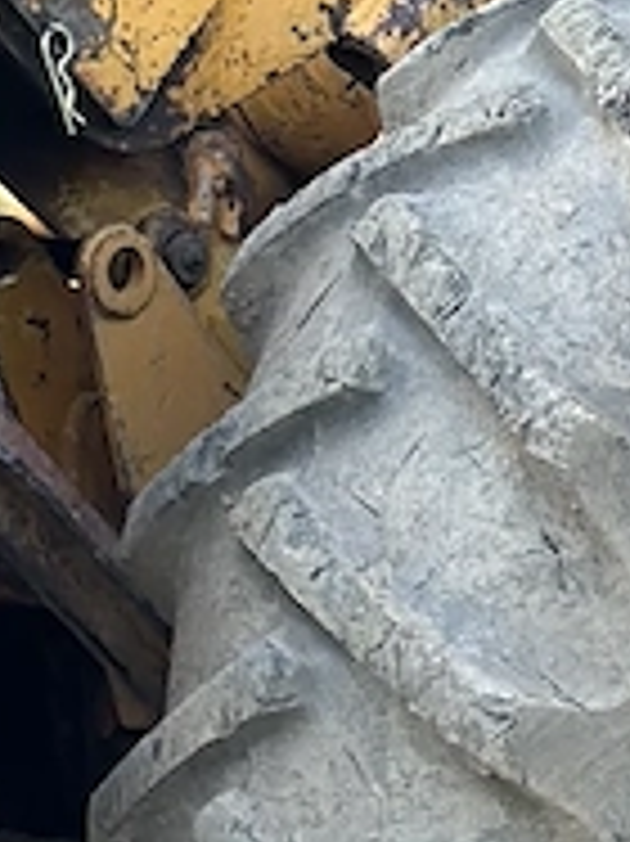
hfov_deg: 4.3
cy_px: -221
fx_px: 8309
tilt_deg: -1.4
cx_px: 963
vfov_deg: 5.8
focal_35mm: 342
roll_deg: -1.0
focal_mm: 6.86
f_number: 1.78
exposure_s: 1/256
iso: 80
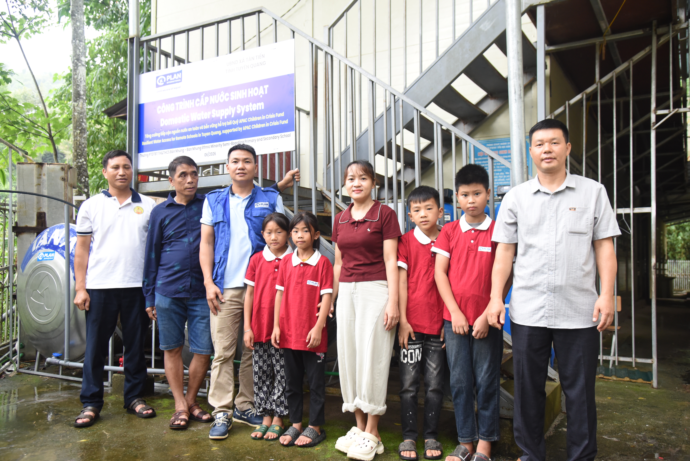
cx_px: 345
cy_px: 230
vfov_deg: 42.4
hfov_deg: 60.3
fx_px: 594
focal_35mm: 31
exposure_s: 1/250
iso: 2000
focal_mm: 31
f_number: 4.5
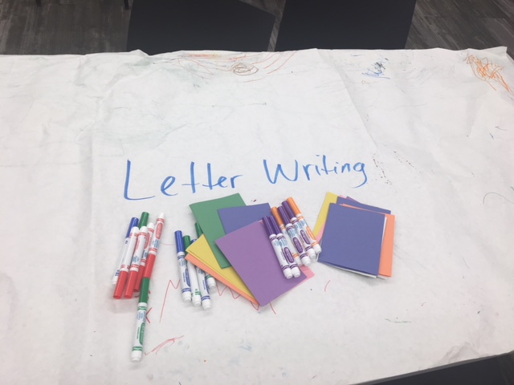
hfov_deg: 61.7
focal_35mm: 29
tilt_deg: -51.1
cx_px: 257
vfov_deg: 48.2
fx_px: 431
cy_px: 192
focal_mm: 4.15
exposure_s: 1/120
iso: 40
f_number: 2.2
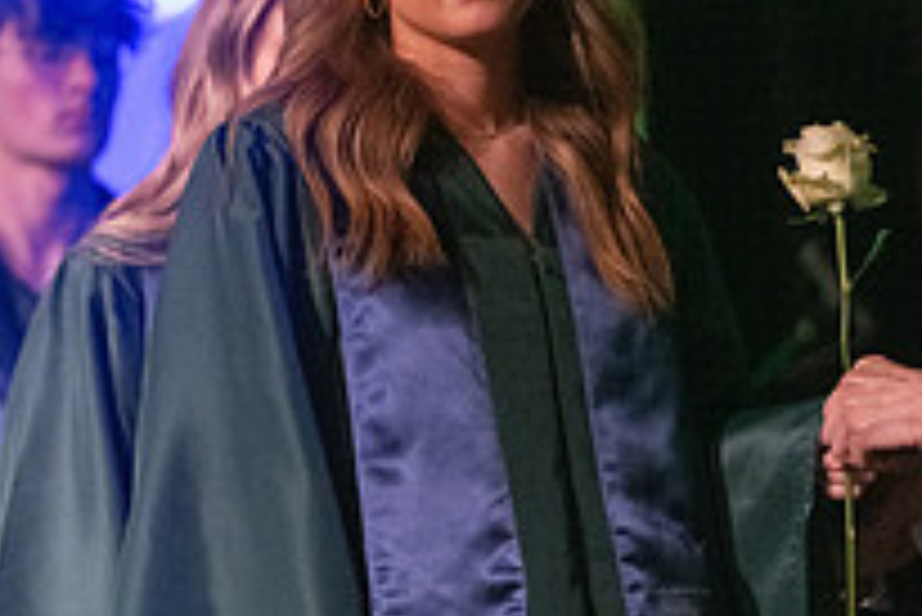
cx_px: 481
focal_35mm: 298
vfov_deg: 4.6
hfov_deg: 6.9
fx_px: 7637
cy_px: 198
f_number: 2.8
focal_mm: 136
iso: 16000
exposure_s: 1/1000
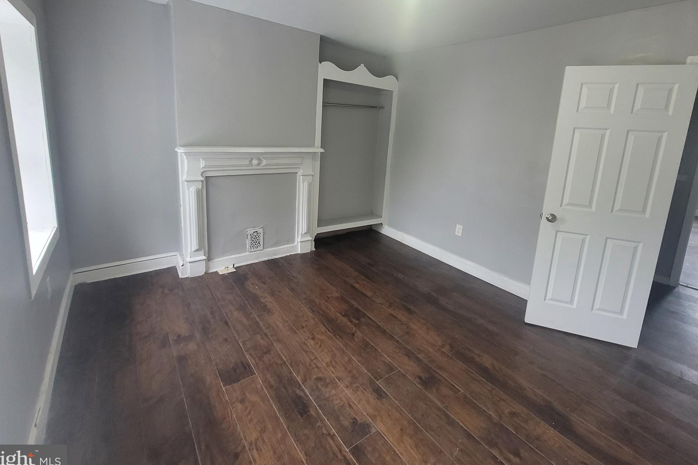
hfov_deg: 100.4
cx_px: 360
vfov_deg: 76.4
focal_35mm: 15
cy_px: 185
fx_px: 291
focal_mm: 2.2
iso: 320
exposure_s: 1/60
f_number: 2.2
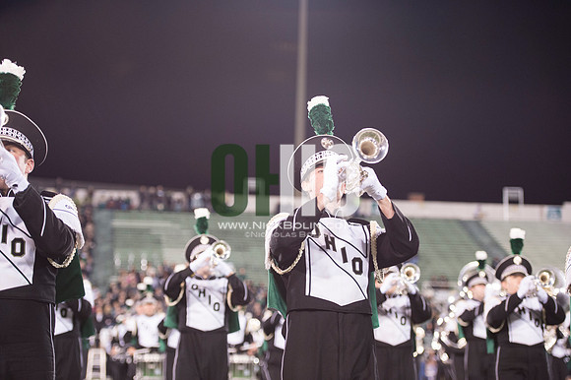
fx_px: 1347
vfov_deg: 16.1
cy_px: 190
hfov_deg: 23.9
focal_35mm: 85
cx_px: 286
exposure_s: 1/400
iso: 2500
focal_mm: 85
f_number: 2.8
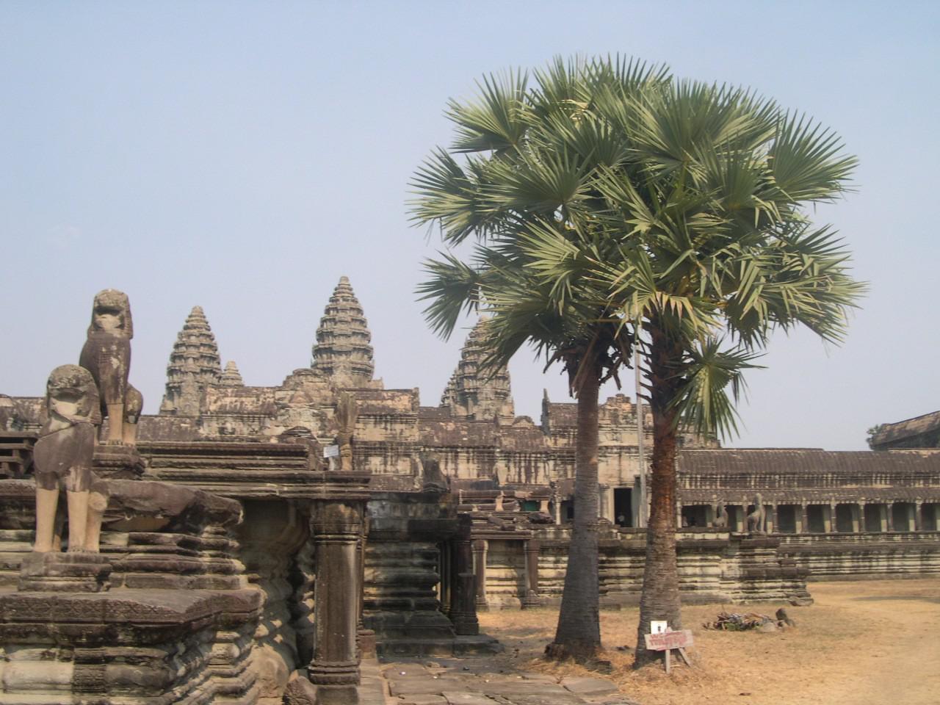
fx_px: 1032
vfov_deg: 37.7
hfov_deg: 49.0
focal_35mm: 38
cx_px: 470
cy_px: 352
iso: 100
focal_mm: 8
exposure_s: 1/150
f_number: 7.6
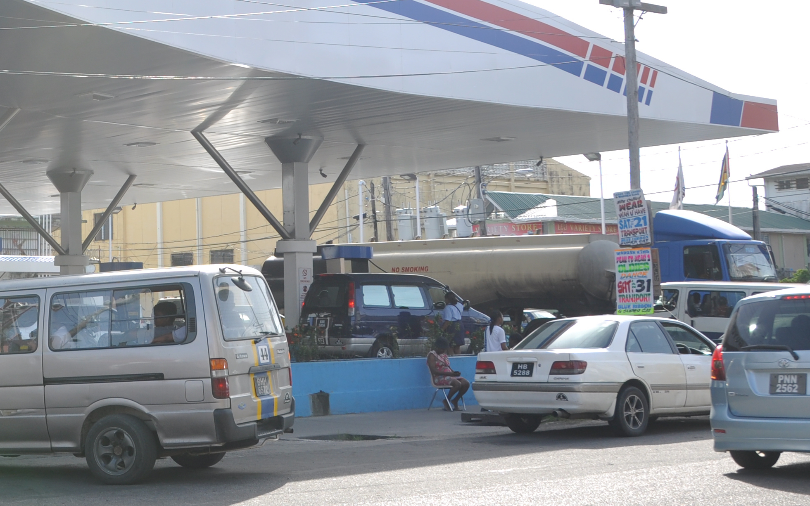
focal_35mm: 70
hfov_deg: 28.0
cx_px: 45
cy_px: 128
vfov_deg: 18.5
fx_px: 1548
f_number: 7.1
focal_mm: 21
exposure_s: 1/250
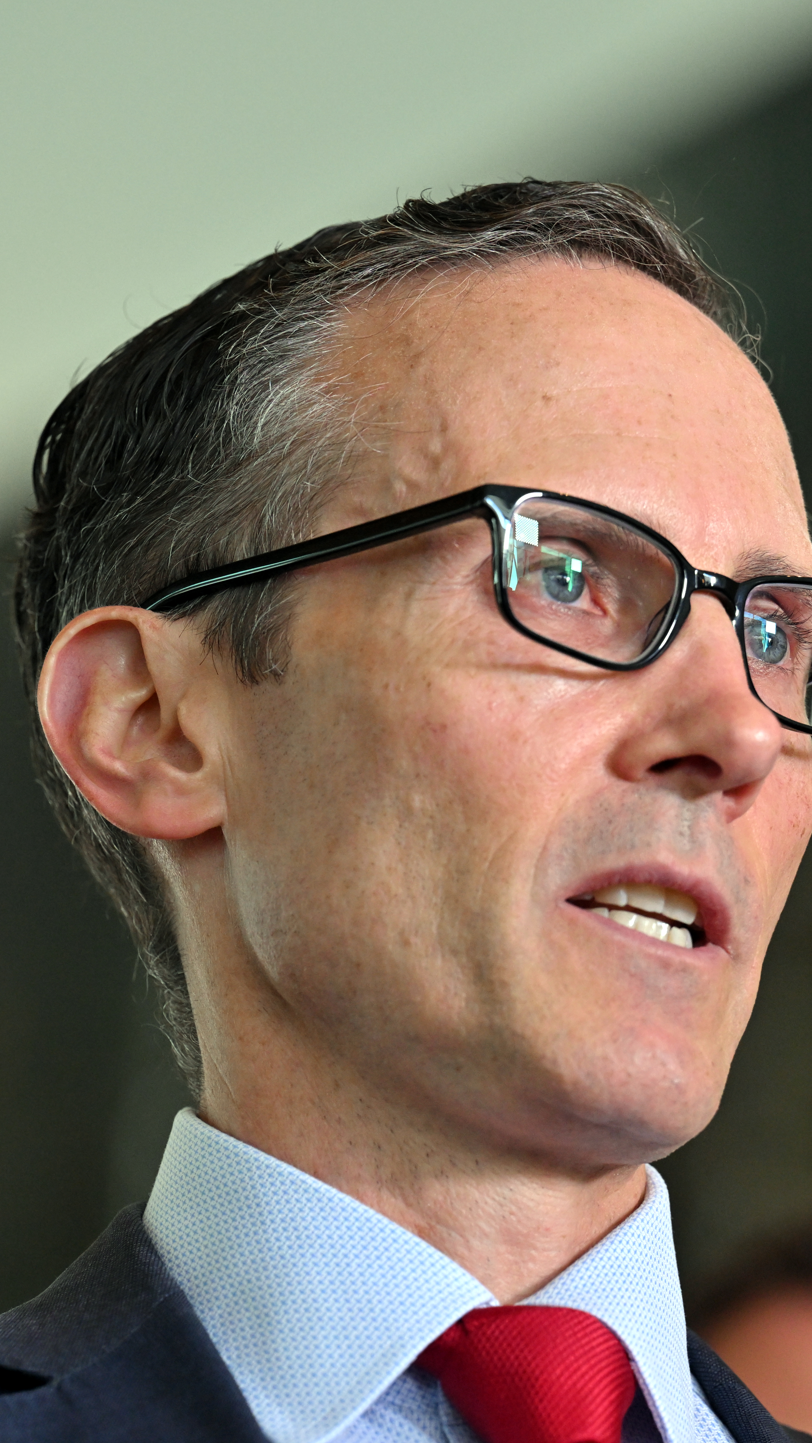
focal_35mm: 315
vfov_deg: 6.9
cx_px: 606
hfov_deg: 3.9
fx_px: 12056
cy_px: 721
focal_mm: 200
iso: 1600
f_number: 4
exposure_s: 1/320
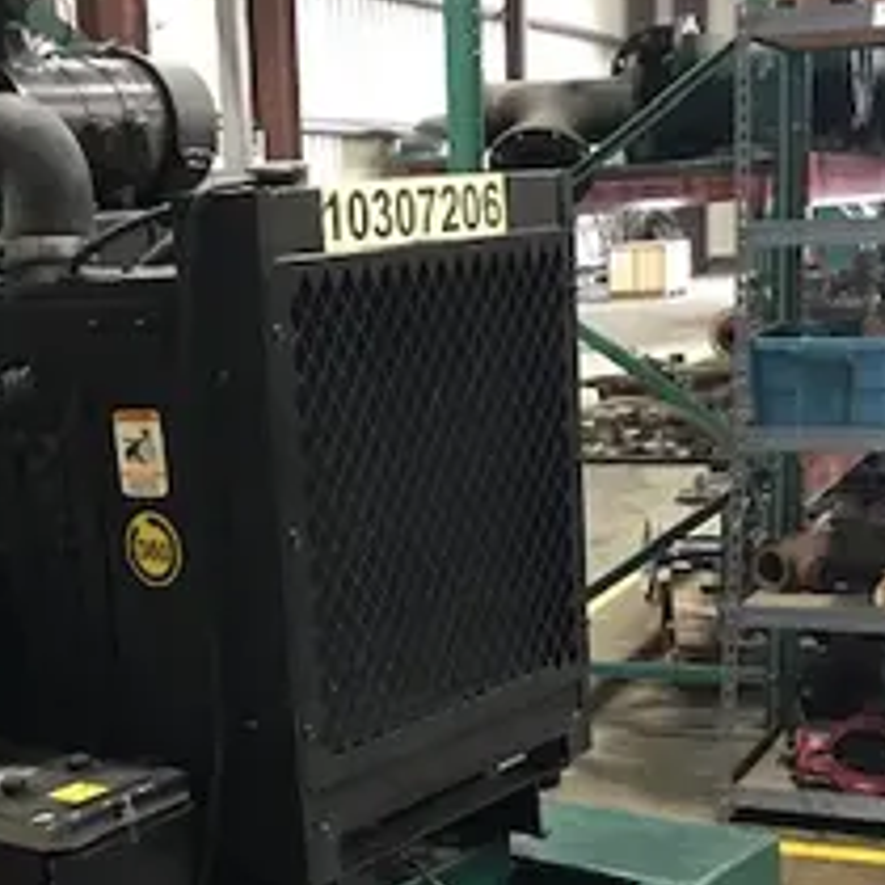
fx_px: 1880
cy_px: 685
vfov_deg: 26.1
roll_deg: +3.4
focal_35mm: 65
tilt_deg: -13.4
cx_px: 371
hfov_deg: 26.5
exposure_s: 1/13
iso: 100
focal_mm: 3.99
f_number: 1.8
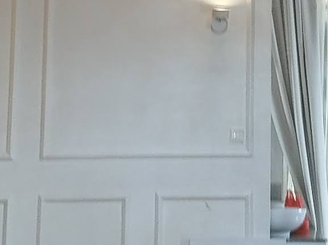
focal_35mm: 161
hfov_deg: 12.1
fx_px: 1525
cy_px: -188
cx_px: 344
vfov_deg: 8.8
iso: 249
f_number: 1.8
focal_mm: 5.56
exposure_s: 1/100
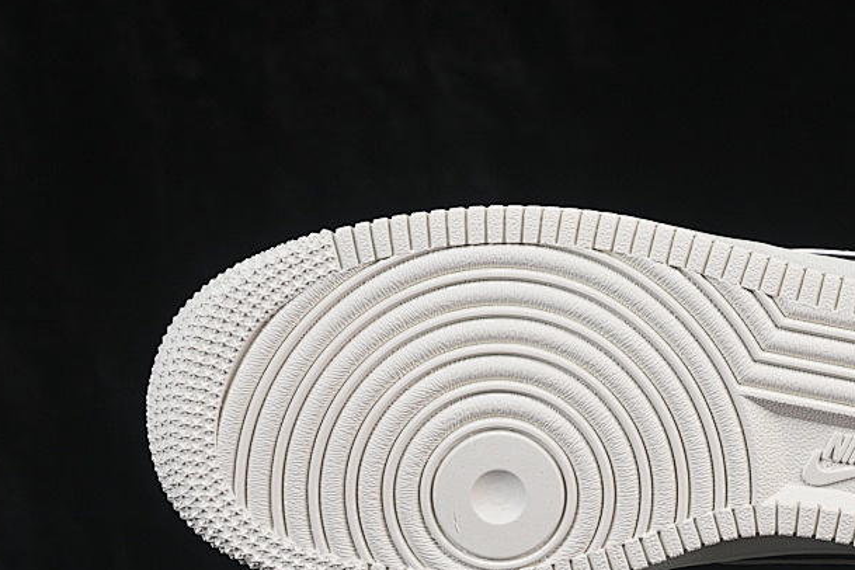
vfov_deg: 10.3
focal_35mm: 133
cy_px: 286
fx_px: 3159
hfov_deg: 15.3
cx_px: 717
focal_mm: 50
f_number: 8
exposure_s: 1/80
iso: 160
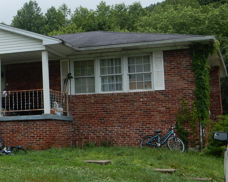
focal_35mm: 76
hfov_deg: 24.2
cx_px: 11
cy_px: 73
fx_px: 513
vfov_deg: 20.1
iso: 125
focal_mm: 6.4
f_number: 4
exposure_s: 1/500
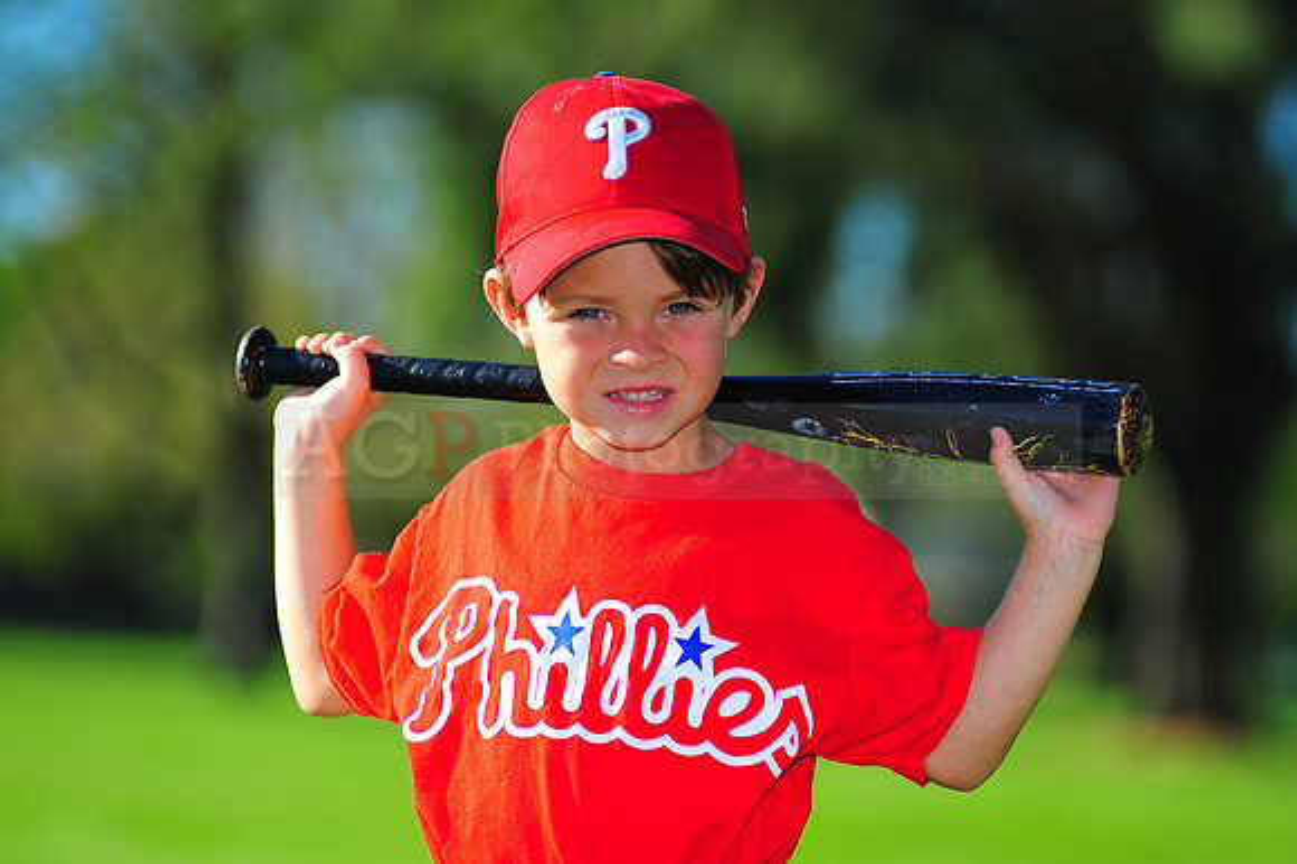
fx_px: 6481
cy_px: 432
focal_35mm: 180
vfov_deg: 7.6
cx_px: 648
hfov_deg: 11.4
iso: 200
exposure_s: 1/1000
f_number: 4
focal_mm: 180
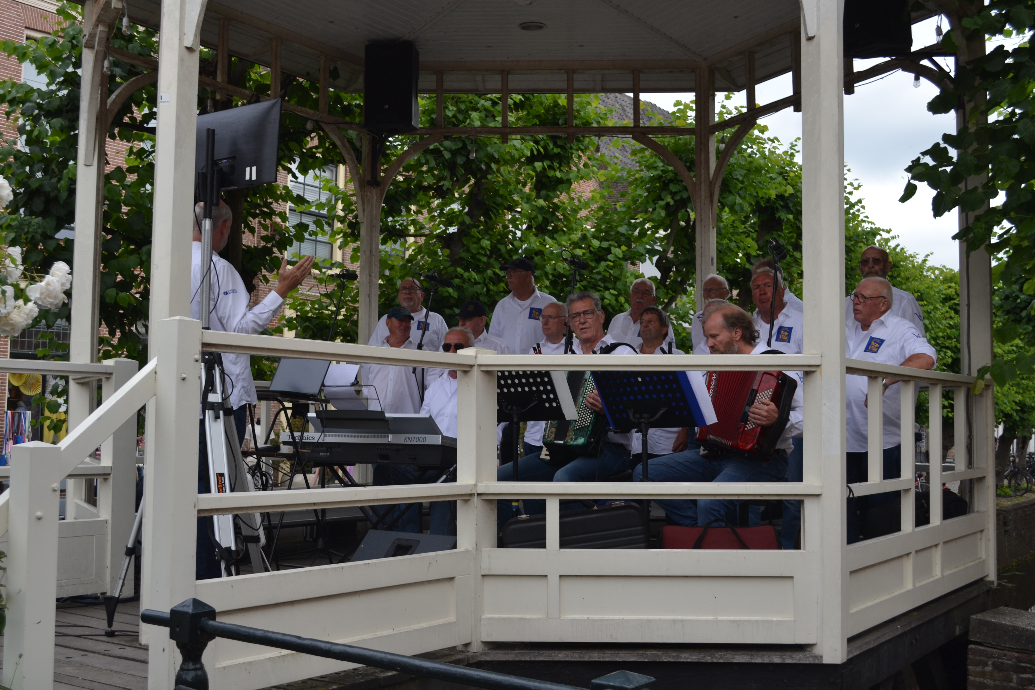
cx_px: 518
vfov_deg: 31.9
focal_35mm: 42
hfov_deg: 46.4
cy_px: 345
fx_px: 1207
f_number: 5.6
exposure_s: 1/125
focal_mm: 28
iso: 100
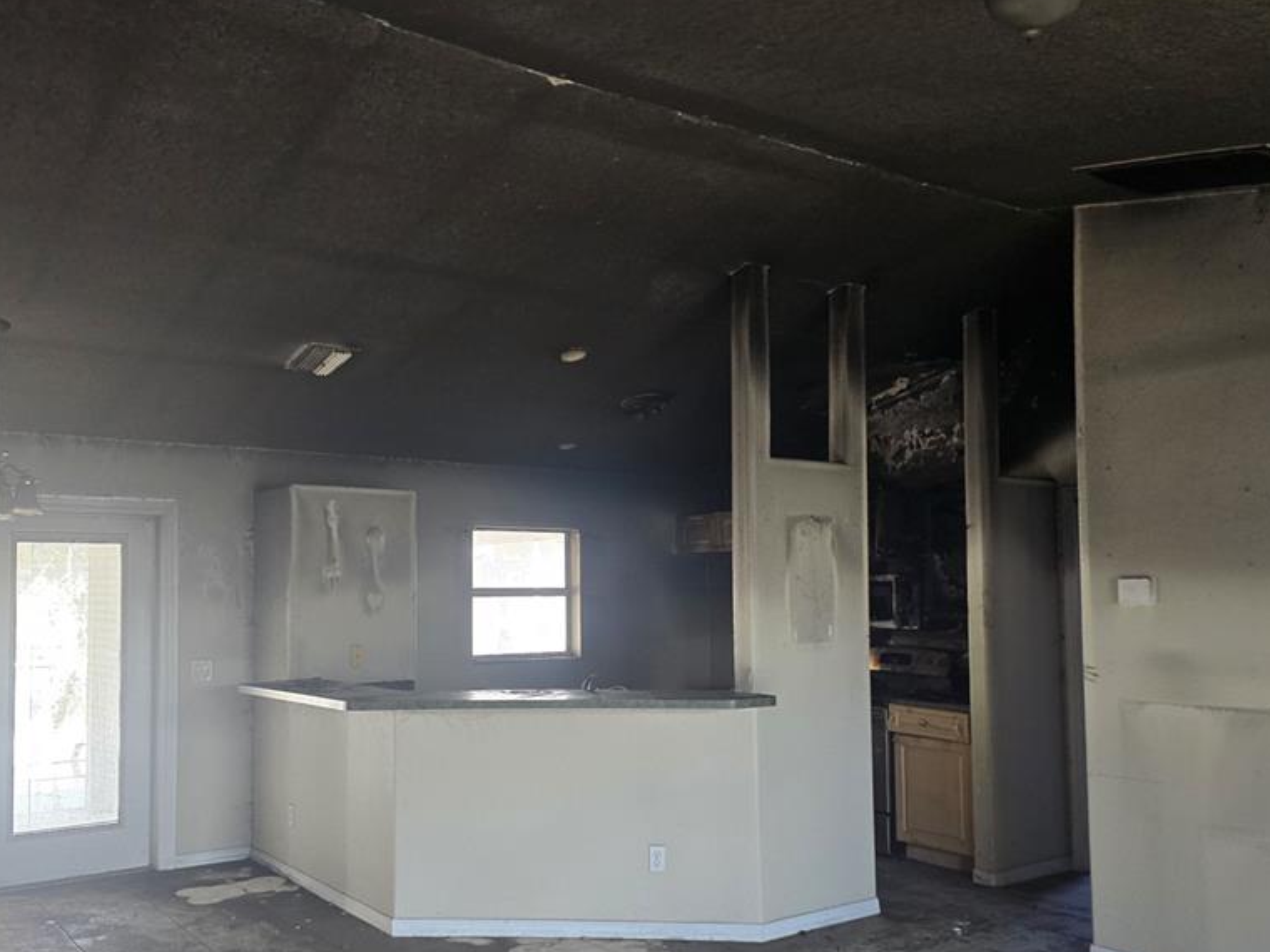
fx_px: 1137
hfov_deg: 58.2
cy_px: 543
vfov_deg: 45.3
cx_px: 570
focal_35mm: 31
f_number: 1.7
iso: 400
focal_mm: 6.3
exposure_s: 1/120
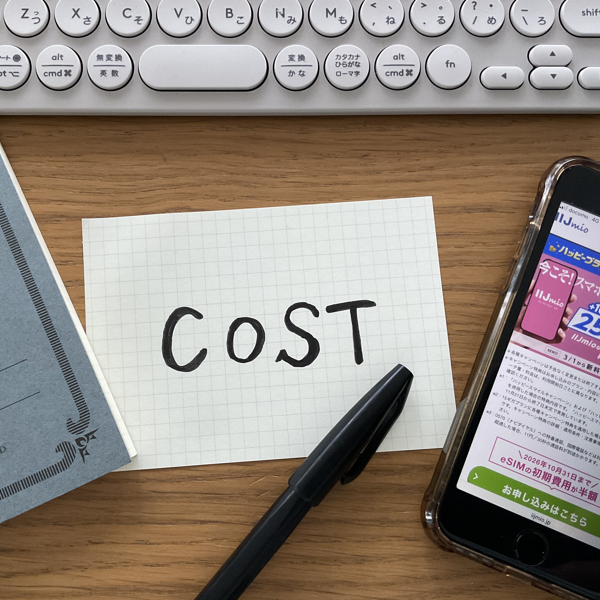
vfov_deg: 47.2
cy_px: 302
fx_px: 686
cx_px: 251
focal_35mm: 35
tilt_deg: -81.8
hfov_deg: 47.0
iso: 200
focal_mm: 3
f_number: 1.8
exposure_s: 1/40
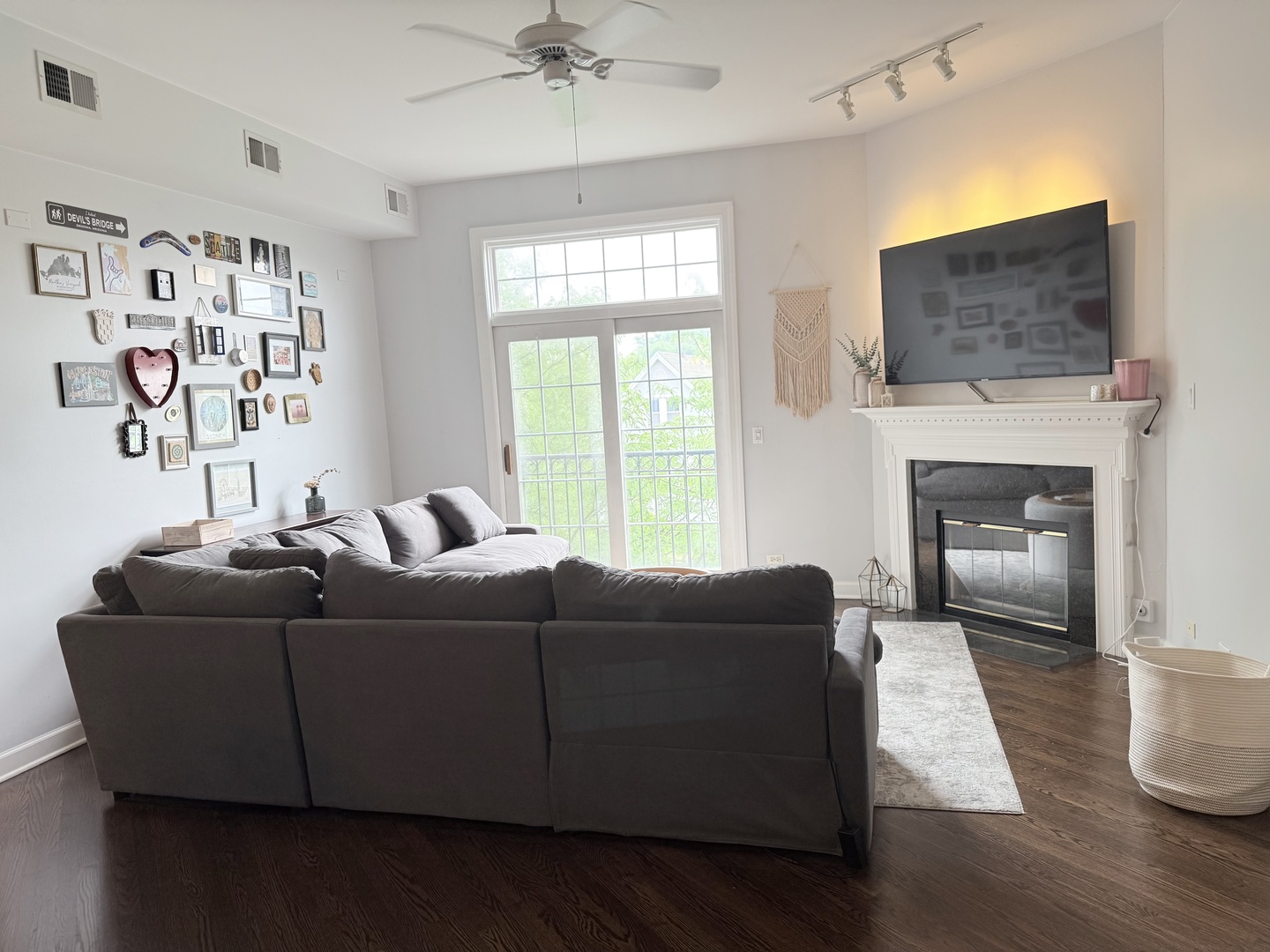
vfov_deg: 56.8
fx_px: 881
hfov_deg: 71.6
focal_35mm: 24
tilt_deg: -5.4
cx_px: 635
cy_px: 476
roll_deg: +3.4
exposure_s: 1/120
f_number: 1.78
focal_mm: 6.76
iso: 80
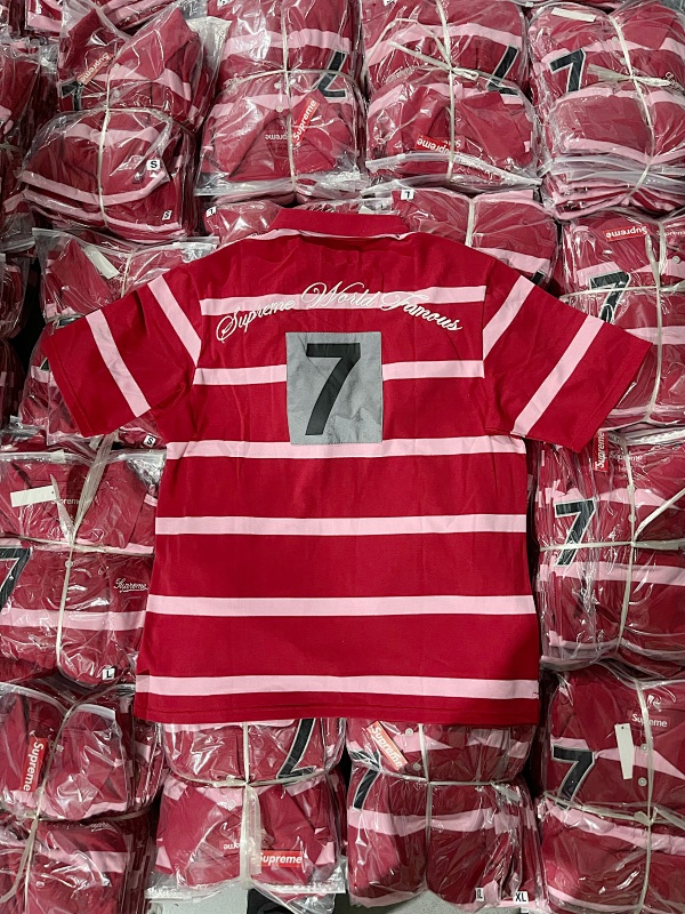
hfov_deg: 54.9
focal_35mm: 25
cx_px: 342
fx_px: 660
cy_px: 457
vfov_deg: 69.4
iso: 500
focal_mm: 5.1
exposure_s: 1/25
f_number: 1.6
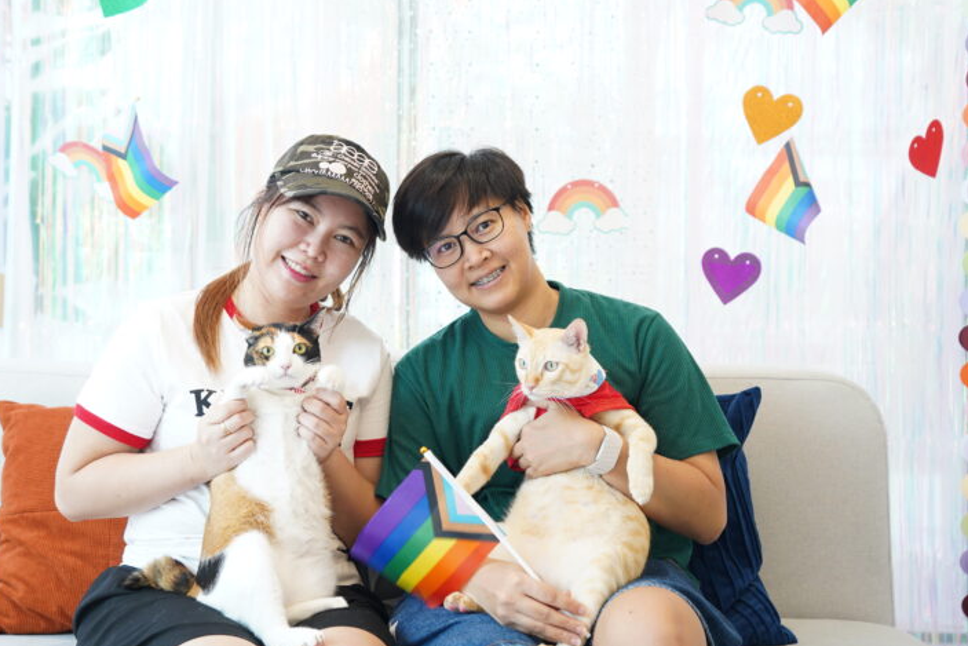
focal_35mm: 51
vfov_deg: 26.4
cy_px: 244
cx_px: 380
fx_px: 1372
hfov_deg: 38.7
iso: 100
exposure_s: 1/30
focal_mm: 35
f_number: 2.8
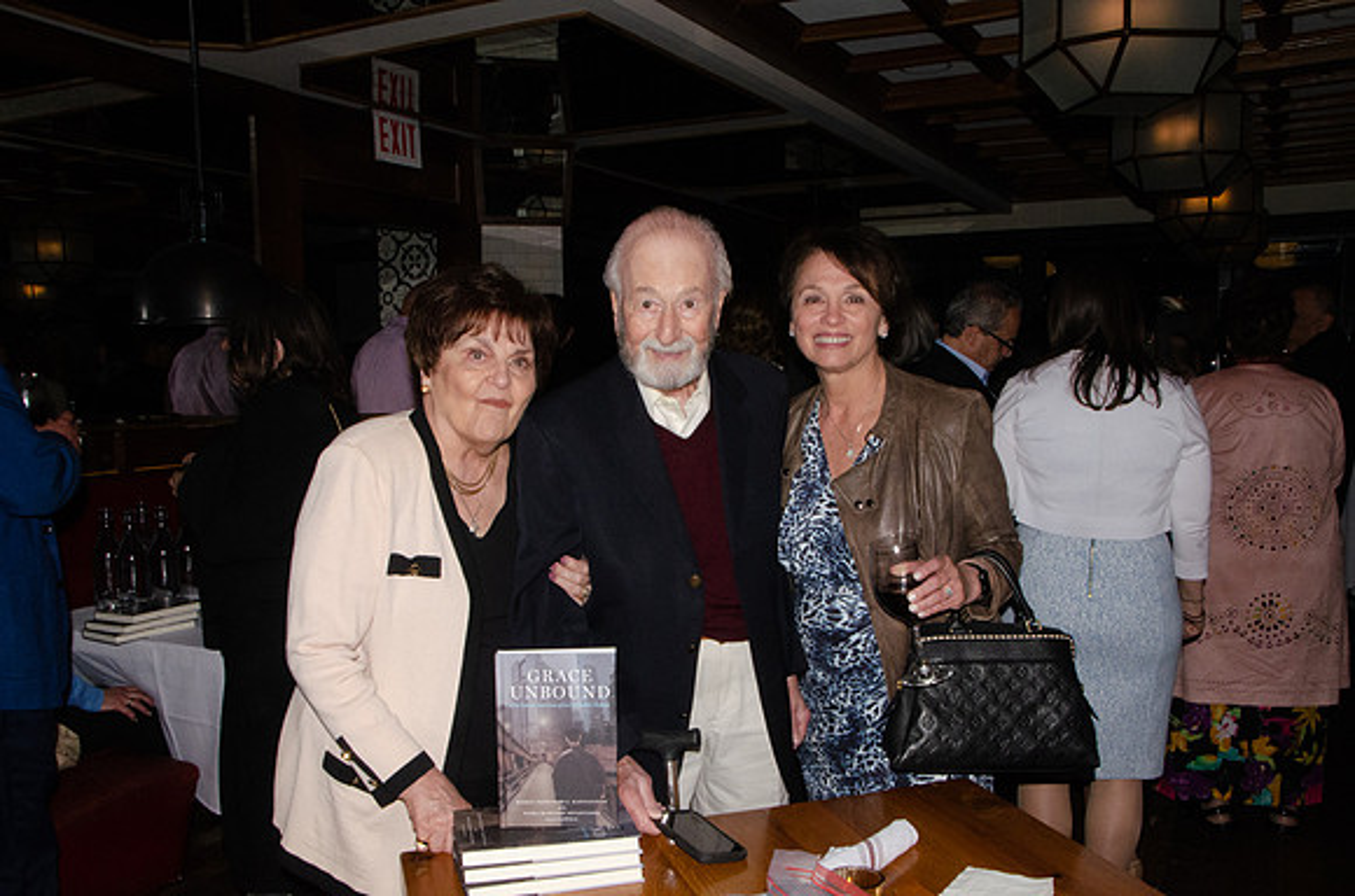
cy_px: 448
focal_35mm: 30
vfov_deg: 43.4
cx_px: 678
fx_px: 1127
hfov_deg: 62.0
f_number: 22
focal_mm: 20
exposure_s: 1/250
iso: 2500
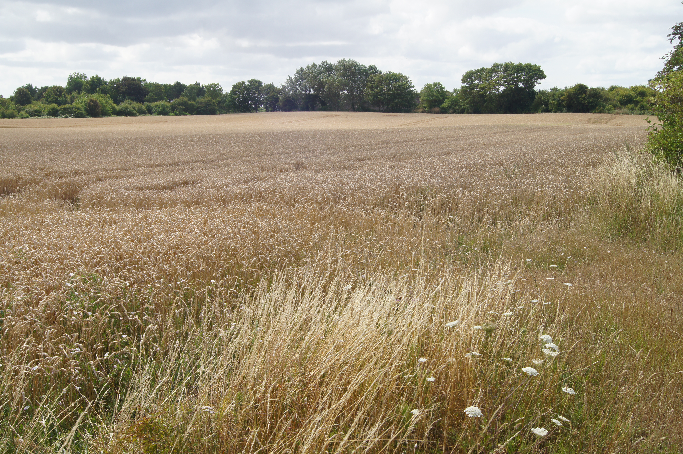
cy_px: 227
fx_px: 739
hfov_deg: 49.6
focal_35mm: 39
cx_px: 342
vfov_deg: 34.1
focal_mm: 26
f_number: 13
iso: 100
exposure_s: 1/80
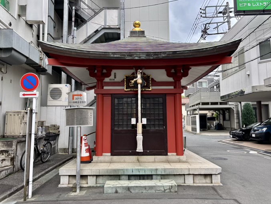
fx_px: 211
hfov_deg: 65.3
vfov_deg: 51.4
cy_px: 99
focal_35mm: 27
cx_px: 133
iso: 40
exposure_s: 1/222
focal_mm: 5.96
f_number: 1.6
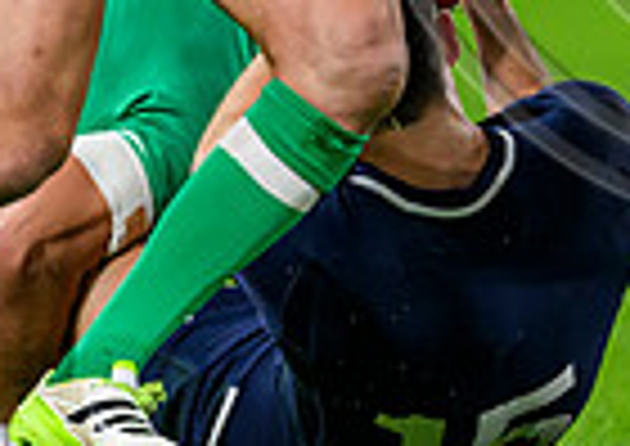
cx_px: 996
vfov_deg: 0.6
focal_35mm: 2229
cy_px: -98
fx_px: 39748
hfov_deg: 0.9
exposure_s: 1/2000
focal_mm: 400
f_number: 4
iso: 3200
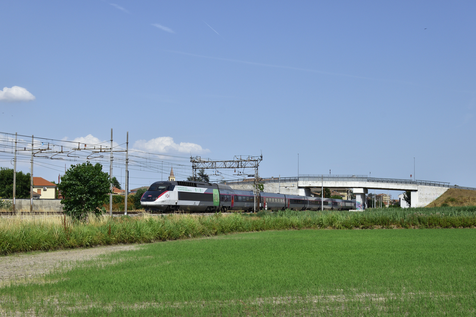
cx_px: 238
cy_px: 158
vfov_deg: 25.8
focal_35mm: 52
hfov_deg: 37.9
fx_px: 694
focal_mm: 35
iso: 200
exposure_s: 1/640
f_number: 8
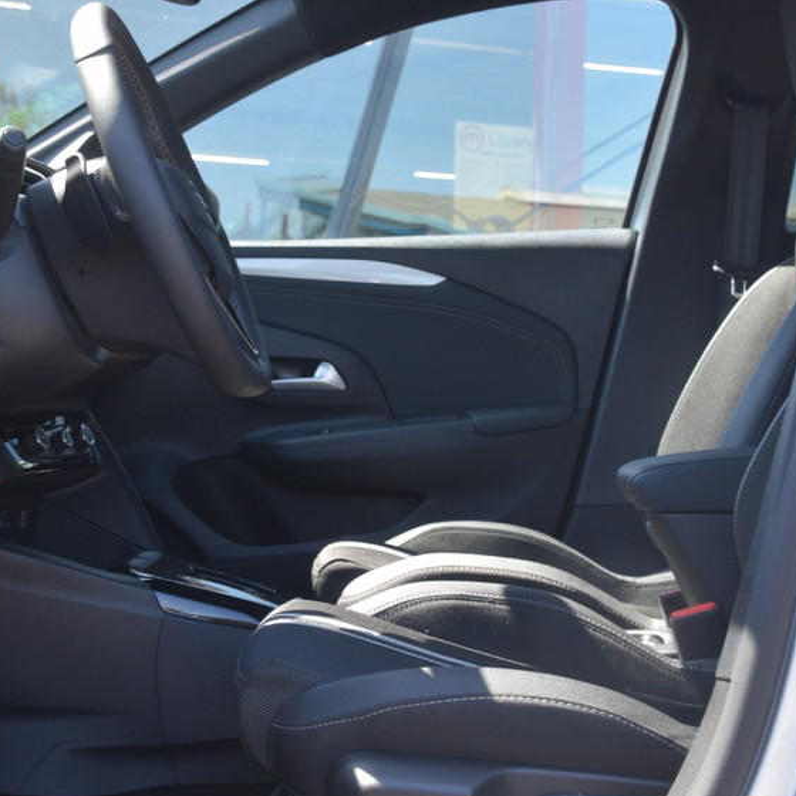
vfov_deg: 24.7
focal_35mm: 70
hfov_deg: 24.7
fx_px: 1821
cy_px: 393
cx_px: 397
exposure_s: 1/160
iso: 400
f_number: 6.3
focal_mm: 30
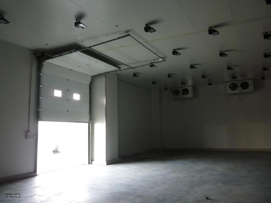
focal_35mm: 29
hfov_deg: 61.7
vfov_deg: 48.2
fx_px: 227
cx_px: 136
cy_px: 102
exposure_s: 1/30
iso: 125
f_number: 3.3
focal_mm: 5.2
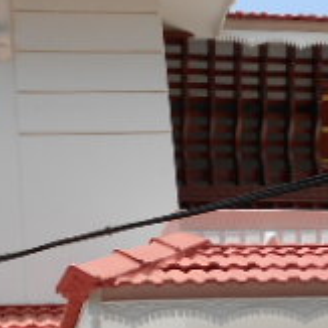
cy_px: 358
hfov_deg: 19.3
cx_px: 139
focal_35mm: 90
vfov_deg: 18.6
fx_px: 965
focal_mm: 4.6
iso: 80
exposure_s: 1/640
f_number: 3.2
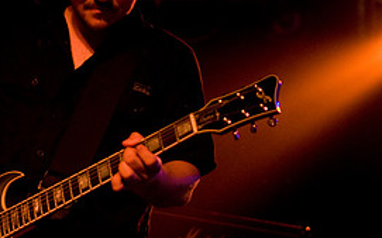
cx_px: 155
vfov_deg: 13.3
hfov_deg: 21.2
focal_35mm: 98
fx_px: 1020
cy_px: 108
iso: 1000
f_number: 1.6
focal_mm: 30
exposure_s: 1/40
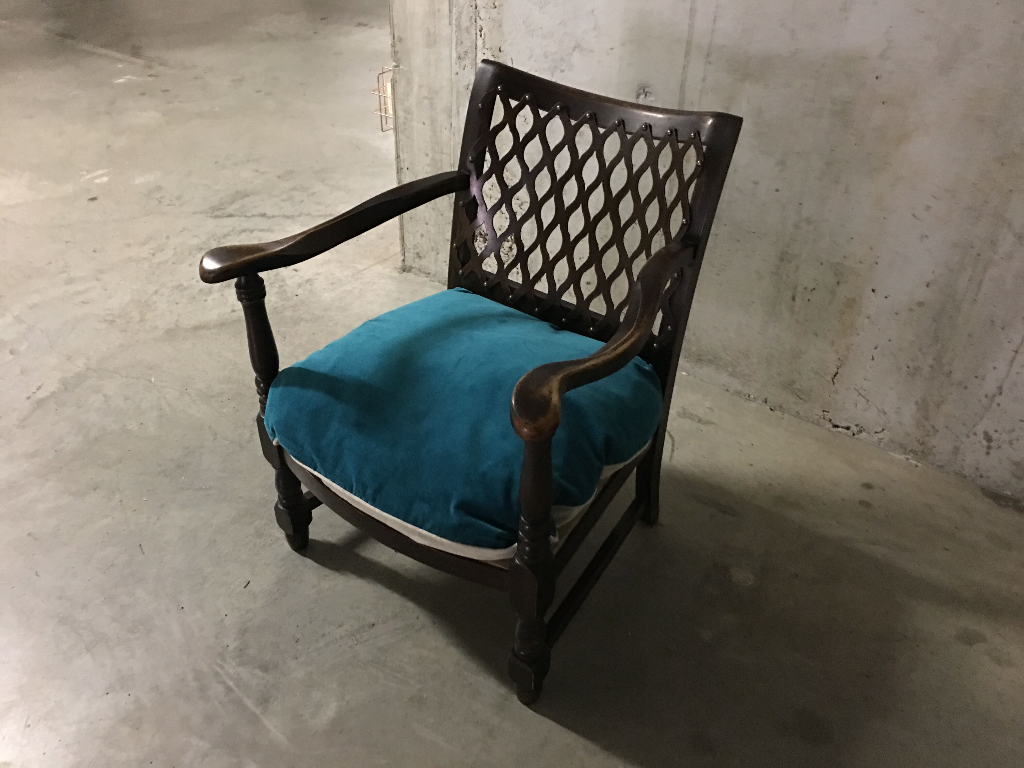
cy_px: 384
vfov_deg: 48.2
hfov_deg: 61.7
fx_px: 858
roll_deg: -1.2
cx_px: 512
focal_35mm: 29
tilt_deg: -33.7
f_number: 2.2
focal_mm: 4.15
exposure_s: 1/4
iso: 125
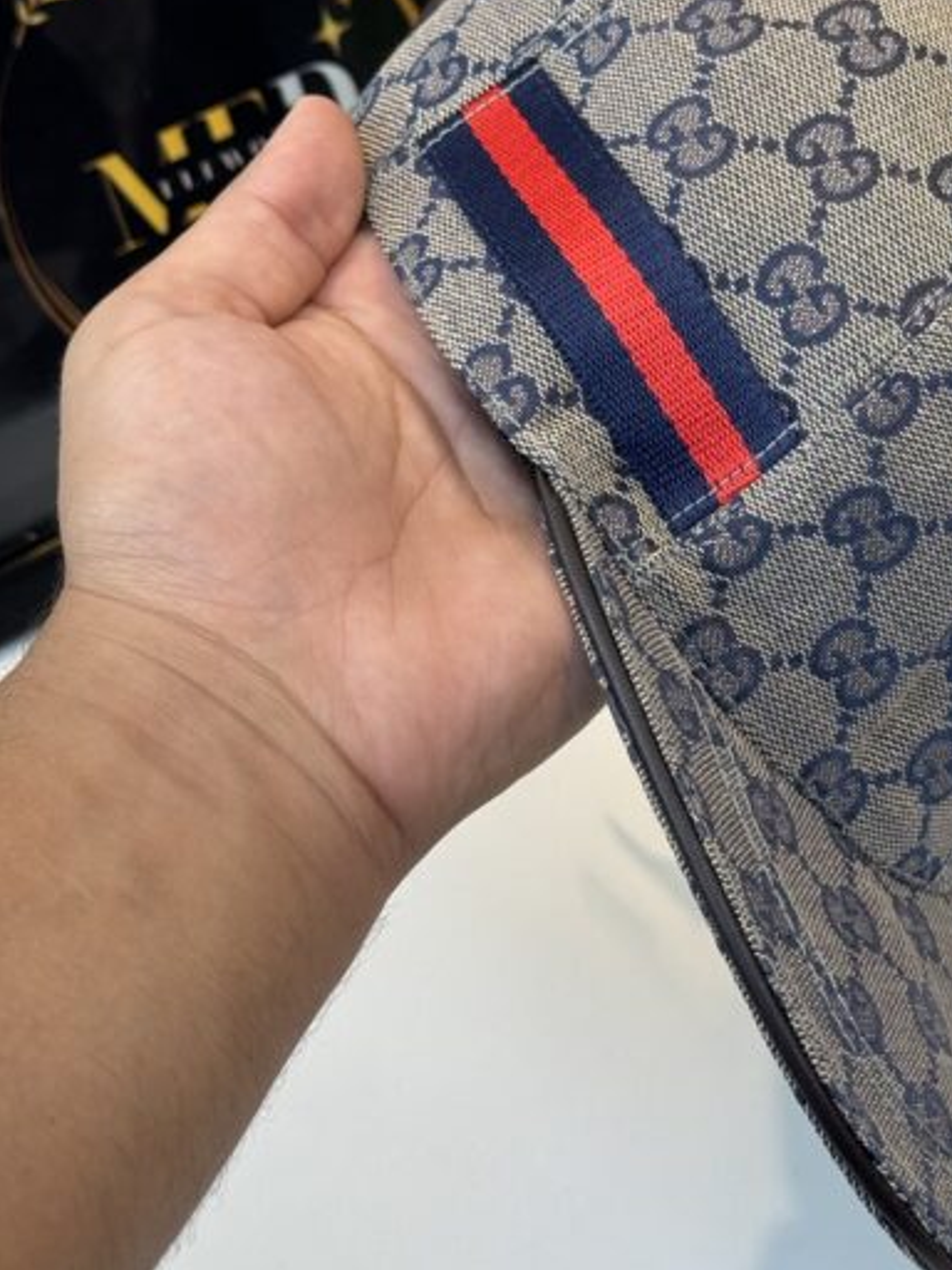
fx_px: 2750
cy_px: 481
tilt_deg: -43.4
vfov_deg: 25.9
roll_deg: +0.2
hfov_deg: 19.5
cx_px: 739
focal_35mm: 75
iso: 64
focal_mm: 6.76
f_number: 1.78
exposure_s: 1/191
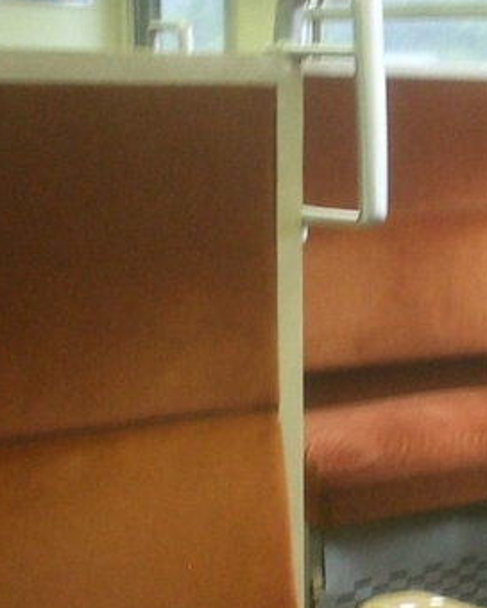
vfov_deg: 22.4
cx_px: 462
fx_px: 1531
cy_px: 426
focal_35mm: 85
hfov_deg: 17.7
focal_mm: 5.6
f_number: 3.5
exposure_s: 1/15
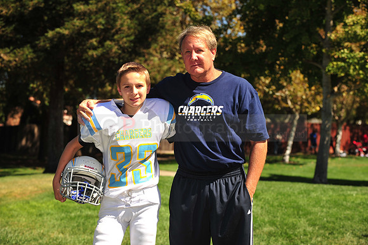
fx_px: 838
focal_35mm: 82
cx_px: 184
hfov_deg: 24.8
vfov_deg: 16.6
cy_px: 122
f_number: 5
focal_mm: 82
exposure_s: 1/640
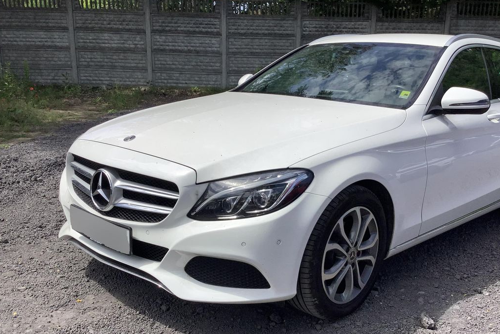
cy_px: 195
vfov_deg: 35.0
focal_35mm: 38
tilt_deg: -13.9
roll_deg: -1.4
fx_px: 528
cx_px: 289
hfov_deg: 50.5
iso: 25
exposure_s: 1/1664
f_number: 2.4
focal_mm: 3.3
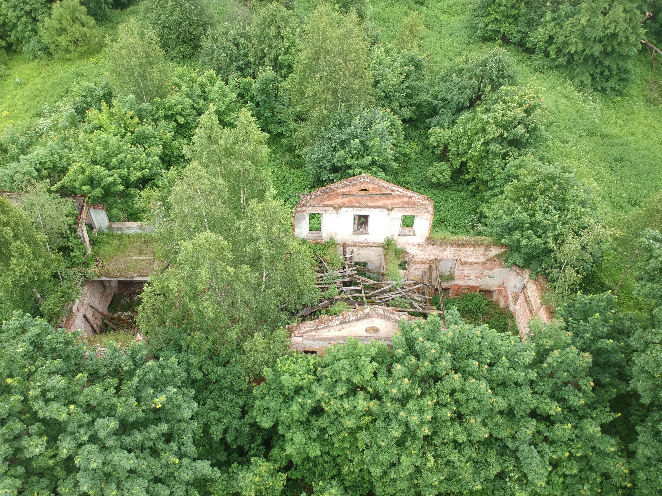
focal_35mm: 27
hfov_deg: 65.2
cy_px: 264
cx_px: 308
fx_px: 516
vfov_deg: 51.3
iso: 183
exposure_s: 1/100
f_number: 2.6
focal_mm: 4.49
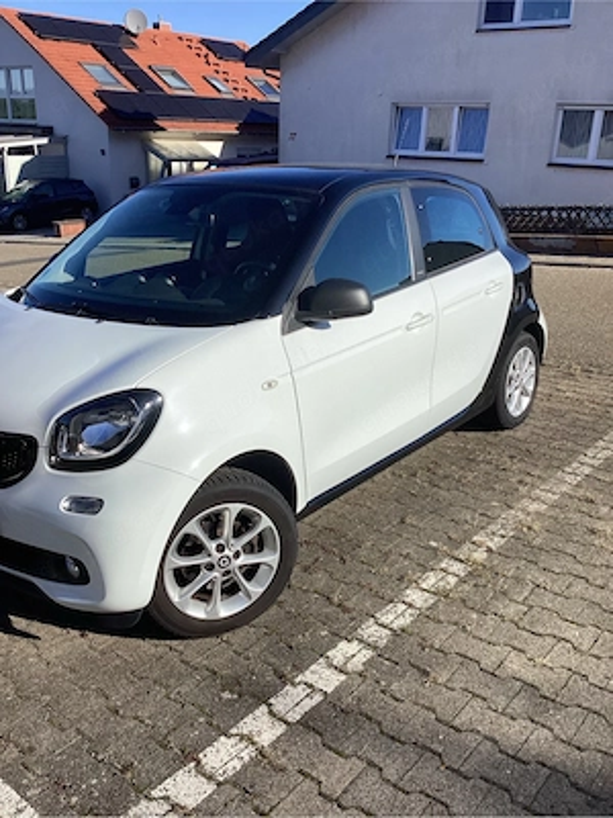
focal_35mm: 31
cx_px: 306
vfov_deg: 58.4
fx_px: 732
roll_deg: -1.7
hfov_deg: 45.4
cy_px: 409
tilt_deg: -21.4
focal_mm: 3.3
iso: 25
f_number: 2.4
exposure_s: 1/2262
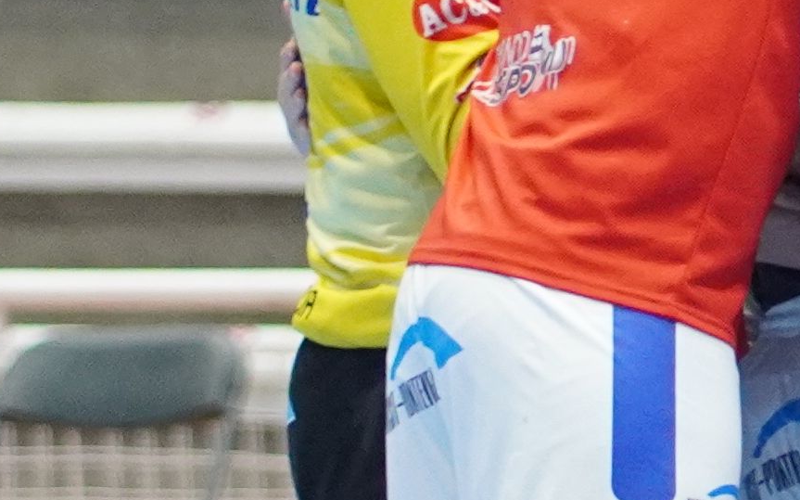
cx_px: 1902
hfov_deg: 2.8
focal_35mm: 757
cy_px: 64
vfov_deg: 1.7
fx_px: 16501
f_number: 1.8
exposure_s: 1/800
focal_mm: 85
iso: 1600
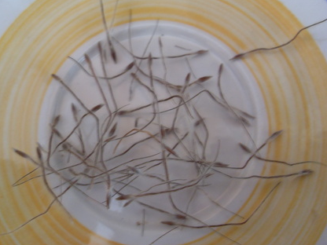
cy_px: 121
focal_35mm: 37
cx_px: 156
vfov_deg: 38.7
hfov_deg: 50.1
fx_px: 350
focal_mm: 6.3
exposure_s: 1/10
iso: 200
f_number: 2.8
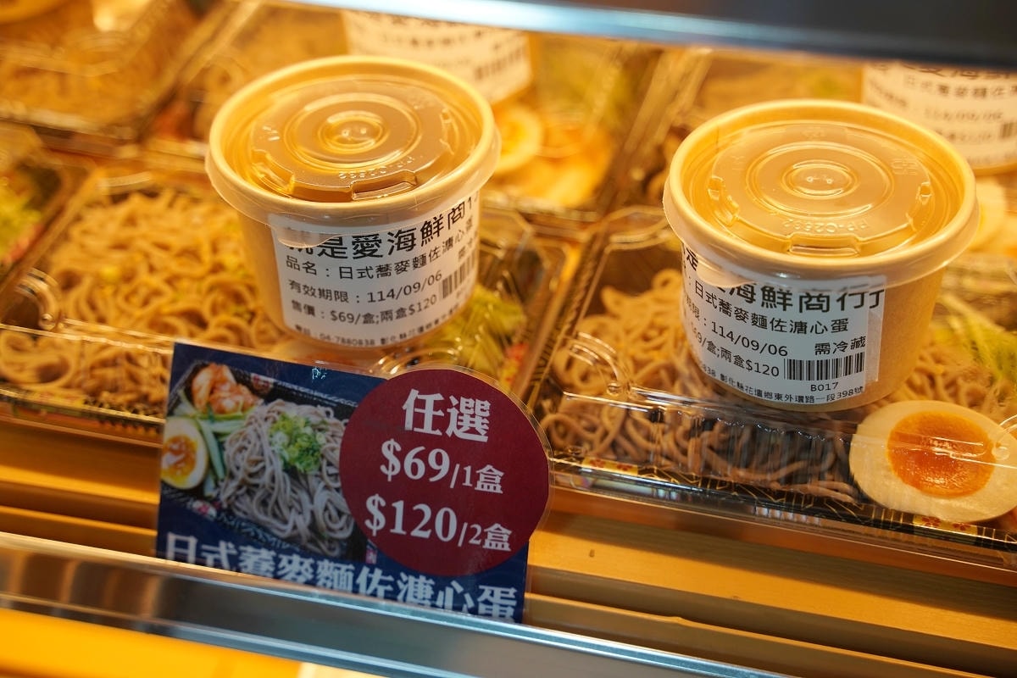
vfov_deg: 21.6
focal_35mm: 63
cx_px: 508
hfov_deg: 31.9
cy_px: 339
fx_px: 1780
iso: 500
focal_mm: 63
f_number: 4
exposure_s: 1/160
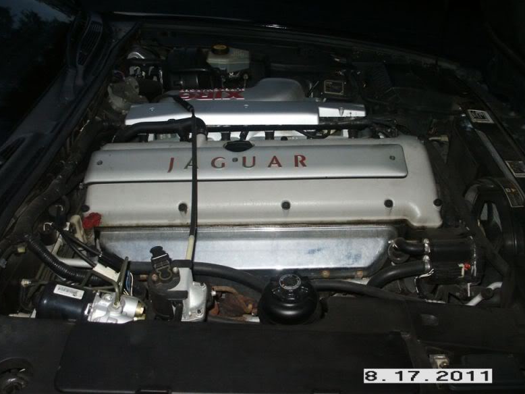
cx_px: 265
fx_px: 546
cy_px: 192
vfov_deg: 39.6
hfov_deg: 51.4
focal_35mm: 36
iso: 200
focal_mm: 7.2
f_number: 3
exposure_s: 1/45
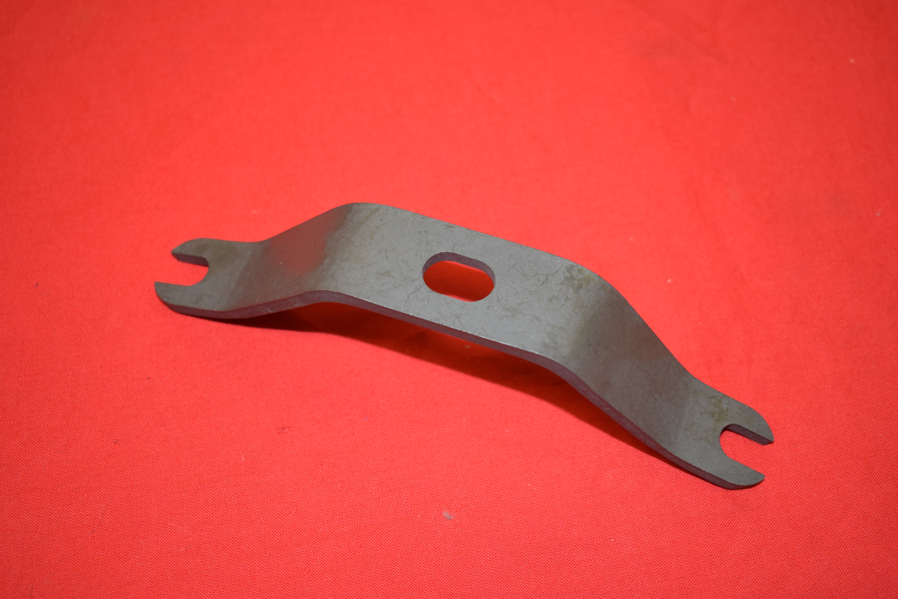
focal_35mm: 51
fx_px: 1272
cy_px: 300
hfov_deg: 38.9
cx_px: 449
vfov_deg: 26.5
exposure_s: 1/60
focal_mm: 34
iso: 500
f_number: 5
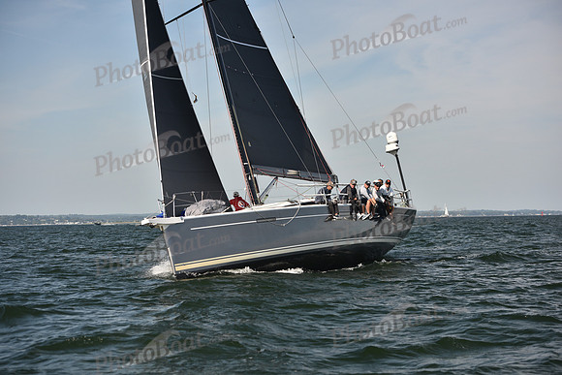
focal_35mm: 86
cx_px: 281
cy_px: 188
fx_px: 1343
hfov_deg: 23.6
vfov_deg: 15.9
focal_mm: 86
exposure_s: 1/1250
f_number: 4
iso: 250
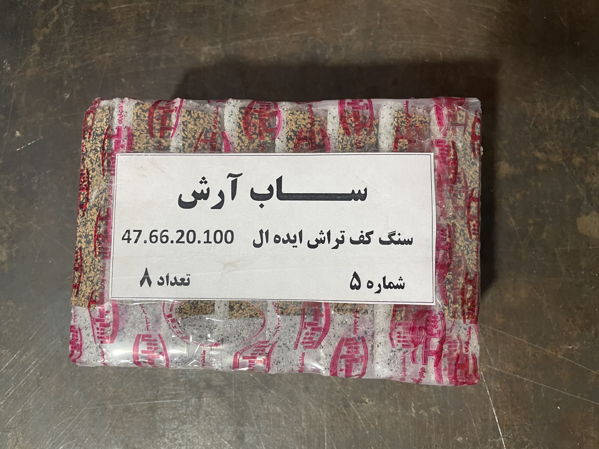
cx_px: 300
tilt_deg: -82.2
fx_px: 450
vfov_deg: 53.1
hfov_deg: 67.3
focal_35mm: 26
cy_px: 224
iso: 125
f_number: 1.6
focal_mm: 4.2
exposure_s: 1/50
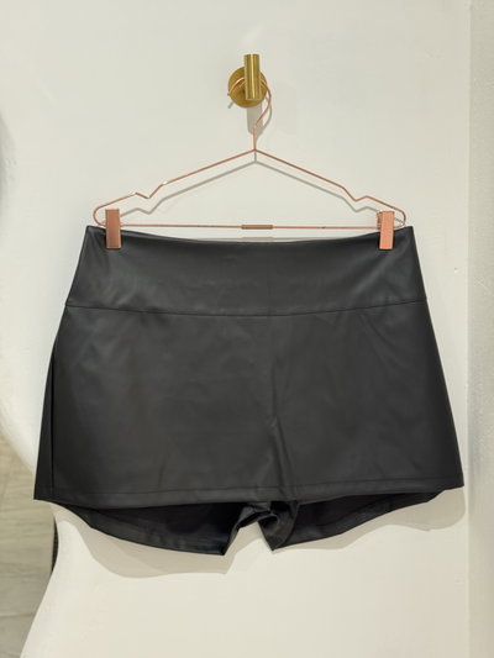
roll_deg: +2.7
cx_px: 247
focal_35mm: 48
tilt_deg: -7.2
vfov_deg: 39.6
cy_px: 329
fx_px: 913
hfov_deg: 30.3
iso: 160
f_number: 1.78
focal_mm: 6.76
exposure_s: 1/50
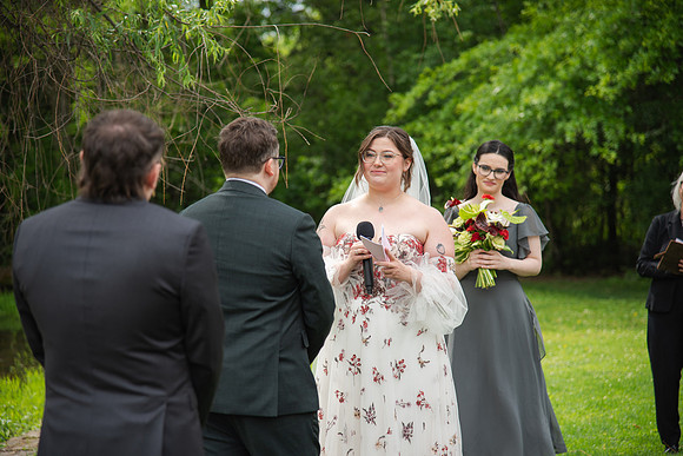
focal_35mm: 110
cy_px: 228
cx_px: 342
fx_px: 2087
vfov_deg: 12.5
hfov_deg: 18.6
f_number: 4
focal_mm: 110
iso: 100
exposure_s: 1/400
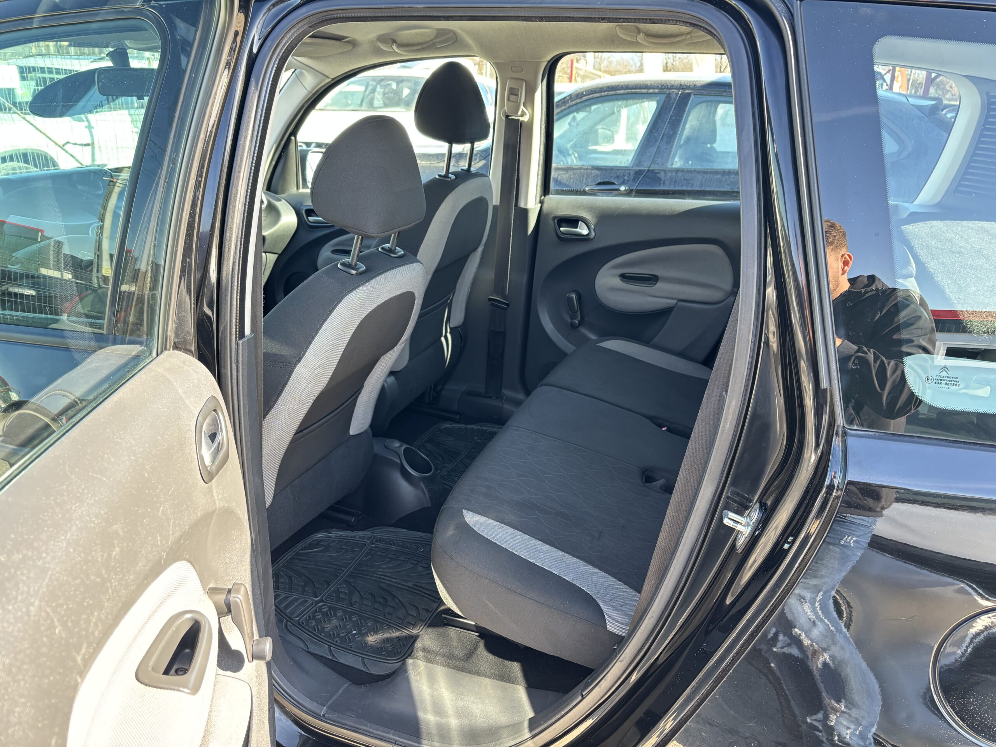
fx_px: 748
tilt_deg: -16.3
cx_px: 498
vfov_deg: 53.1
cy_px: 374
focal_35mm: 26
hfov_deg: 67.3
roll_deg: -2.3
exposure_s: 1/103
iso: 125
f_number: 1.6
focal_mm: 5.96
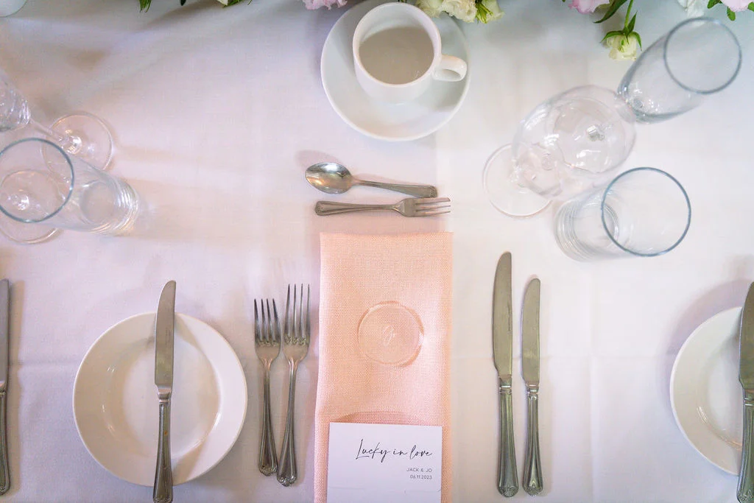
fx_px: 614
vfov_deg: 44.6
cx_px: 374
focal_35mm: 29
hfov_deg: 63.1
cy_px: 256
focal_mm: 28
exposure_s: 1/250
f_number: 2.8
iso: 2000
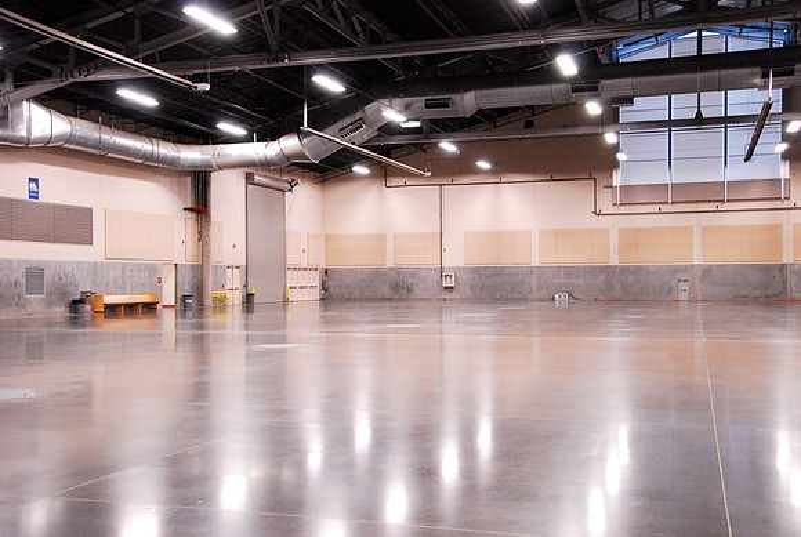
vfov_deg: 34.3
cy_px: 268
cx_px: 400
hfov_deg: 49.5
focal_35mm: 39
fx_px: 869
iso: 800
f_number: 4.8
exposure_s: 1/30
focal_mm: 26
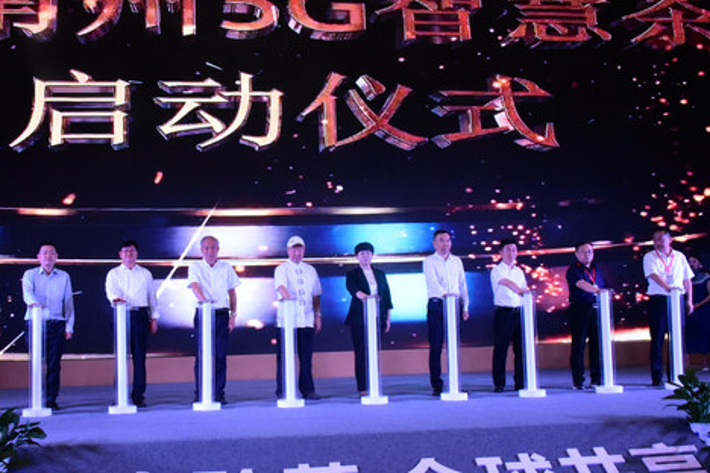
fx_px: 809
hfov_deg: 47.3
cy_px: 250
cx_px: 305
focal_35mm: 41
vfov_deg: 32.6
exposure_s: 1/80
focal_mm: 32
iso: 12800
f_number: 25
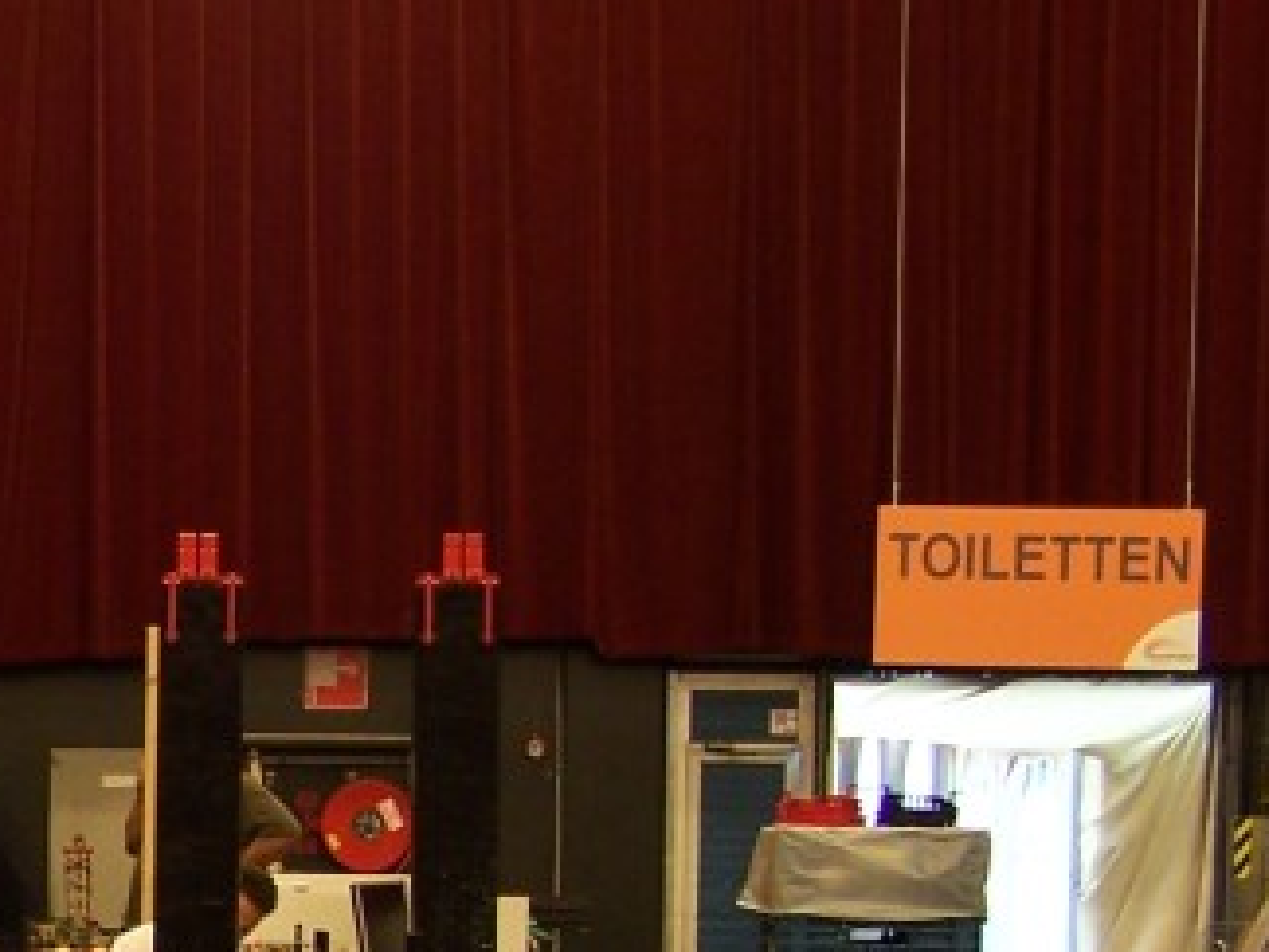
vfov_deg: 12.0
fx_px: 4399
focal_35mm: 120
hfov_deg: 15.3
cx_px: -591
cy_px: 1187
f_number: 2.8
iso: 80
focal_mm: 6.3
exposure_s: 1/2
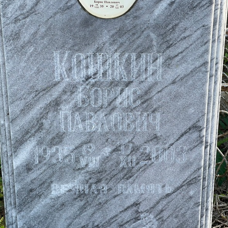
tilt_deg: -26.1
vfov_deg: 18.9
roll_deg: -0.9
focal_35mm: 92
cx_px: 105
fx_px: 686
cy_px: 113
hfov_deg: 18.9
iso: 32
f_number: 2.8
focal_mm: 9
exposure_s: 1/107
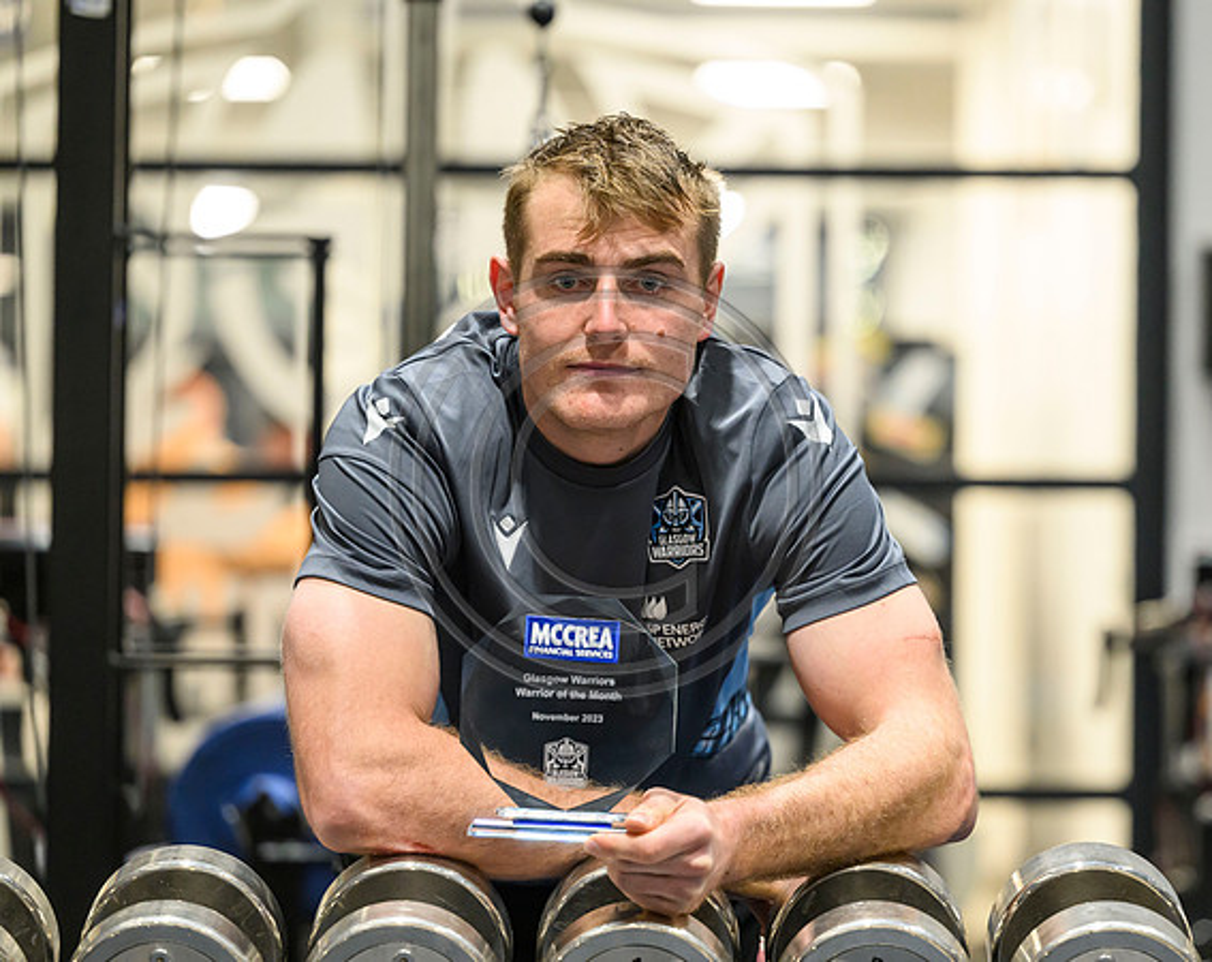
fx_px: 6014
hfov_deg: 11.5
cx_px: 722
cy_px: 481
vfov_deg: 9.1
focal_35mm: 168
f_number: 3.5
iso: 4000
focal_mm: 150
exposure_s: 1/160
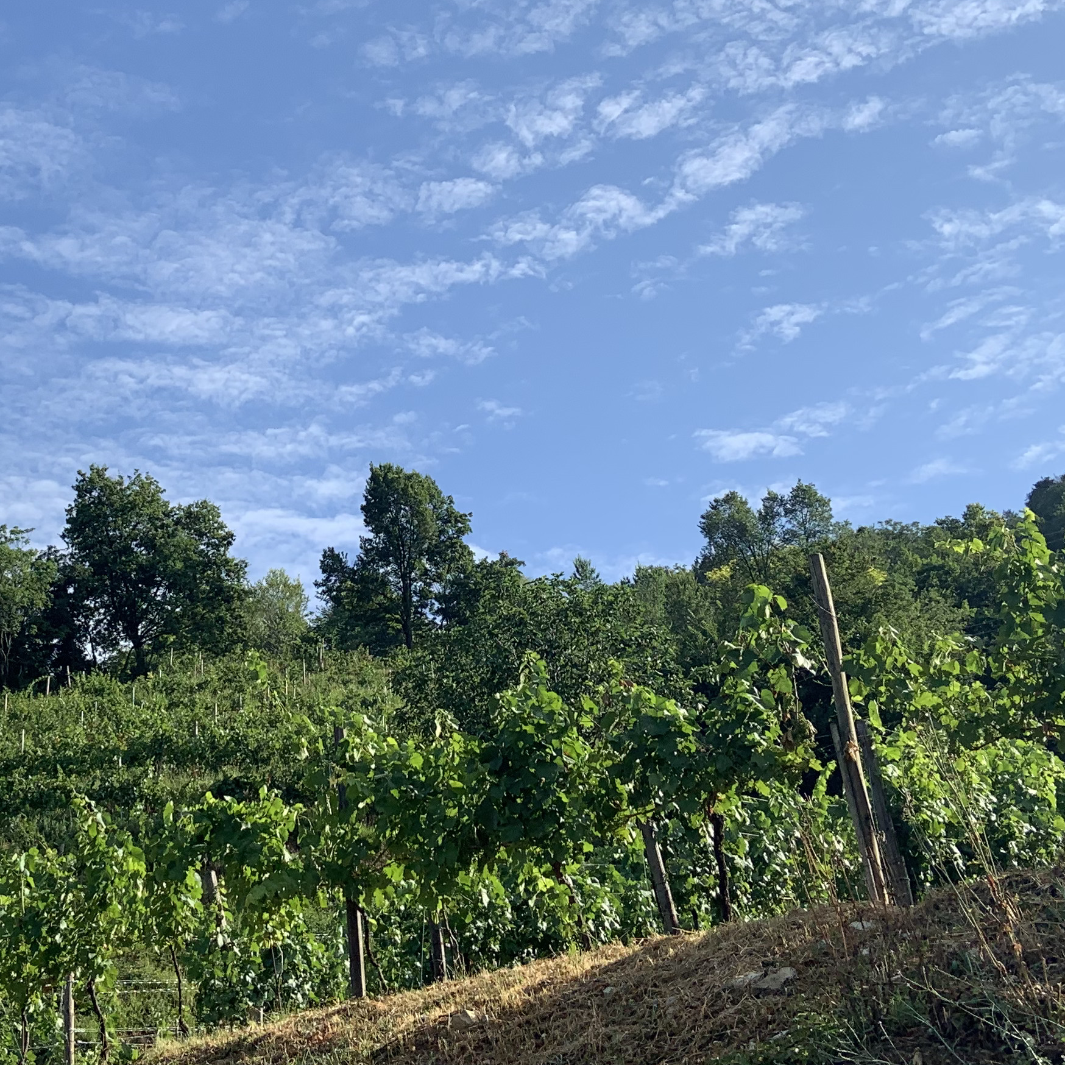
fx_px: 1845
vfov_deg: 31.8
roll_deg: +1.4
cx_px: 327
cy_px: 323
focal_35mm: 53
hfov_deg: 31.9
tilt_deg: +35.8
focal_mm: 4.25
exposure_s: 1/2075
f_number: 1.8
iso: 25
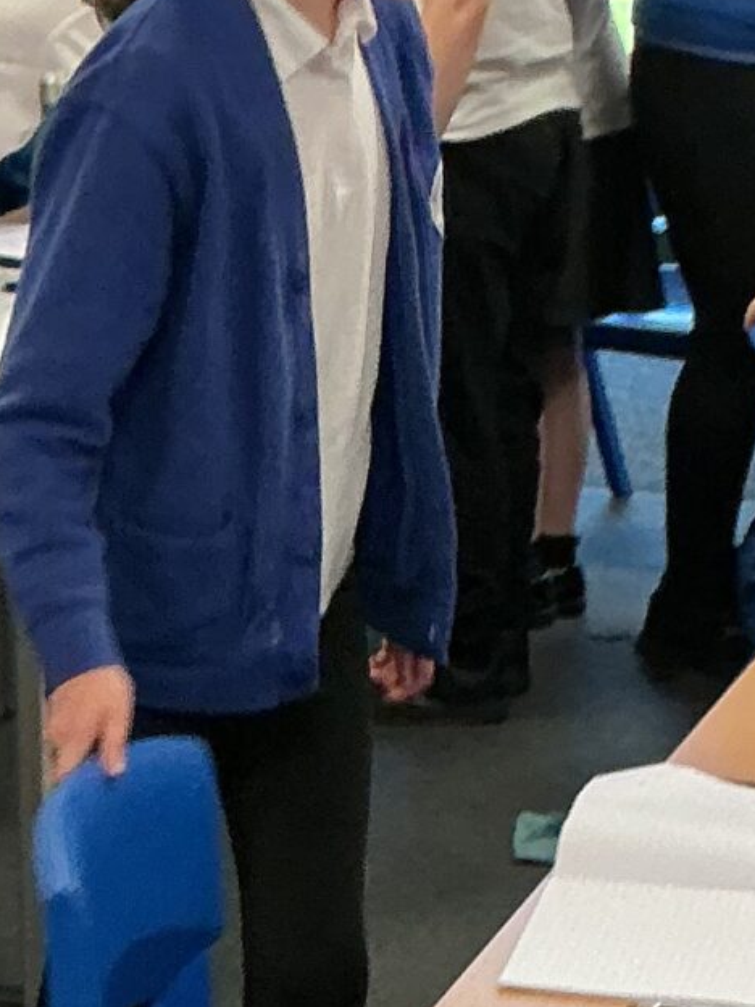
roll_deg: +1.3
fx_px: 3461
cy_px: 1841
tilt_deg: -33.2
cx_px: 148
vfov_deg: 14.5
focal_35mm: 119
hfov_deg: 12.4
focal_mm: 3
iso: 80
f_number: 1.8
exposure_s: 1/60
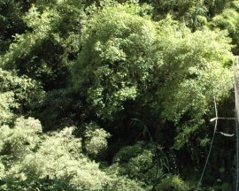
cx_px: 172
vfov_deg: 16.9
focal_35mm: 90
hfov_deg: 21.1
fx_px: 637
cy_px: 158
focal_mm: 24
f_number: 8
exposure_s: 1/250
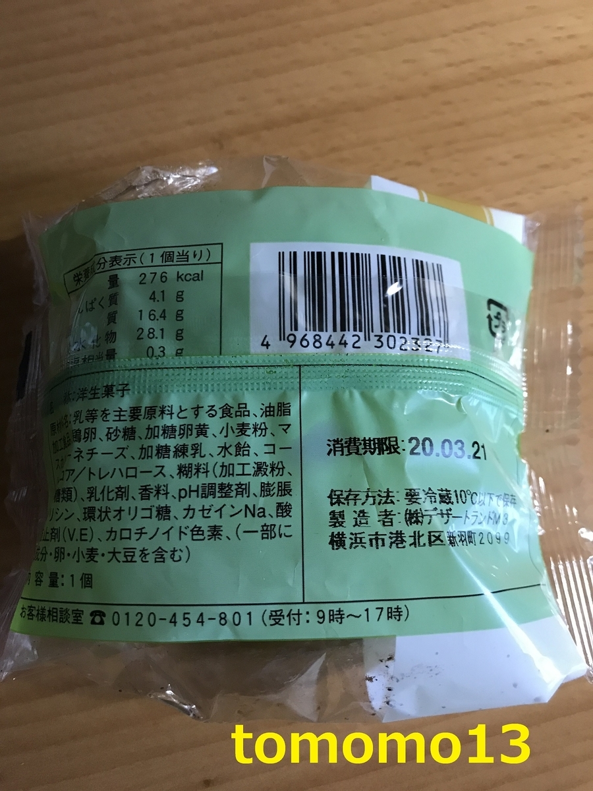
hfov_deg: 49.7
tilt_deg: -81.0
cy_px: 396
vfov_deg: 63.4
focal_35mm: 28
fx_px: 640
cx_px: 296
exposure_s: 1/15
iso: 64
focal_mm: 3.99
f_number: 1.8
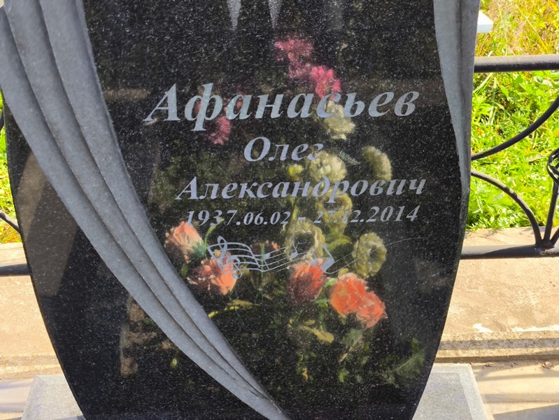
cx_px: 280
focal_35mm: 50
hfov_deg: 38.2
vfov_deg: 29.1
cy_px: 210
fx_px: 808
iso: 50
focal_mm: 4.71
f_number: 1.7
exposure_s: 1/264
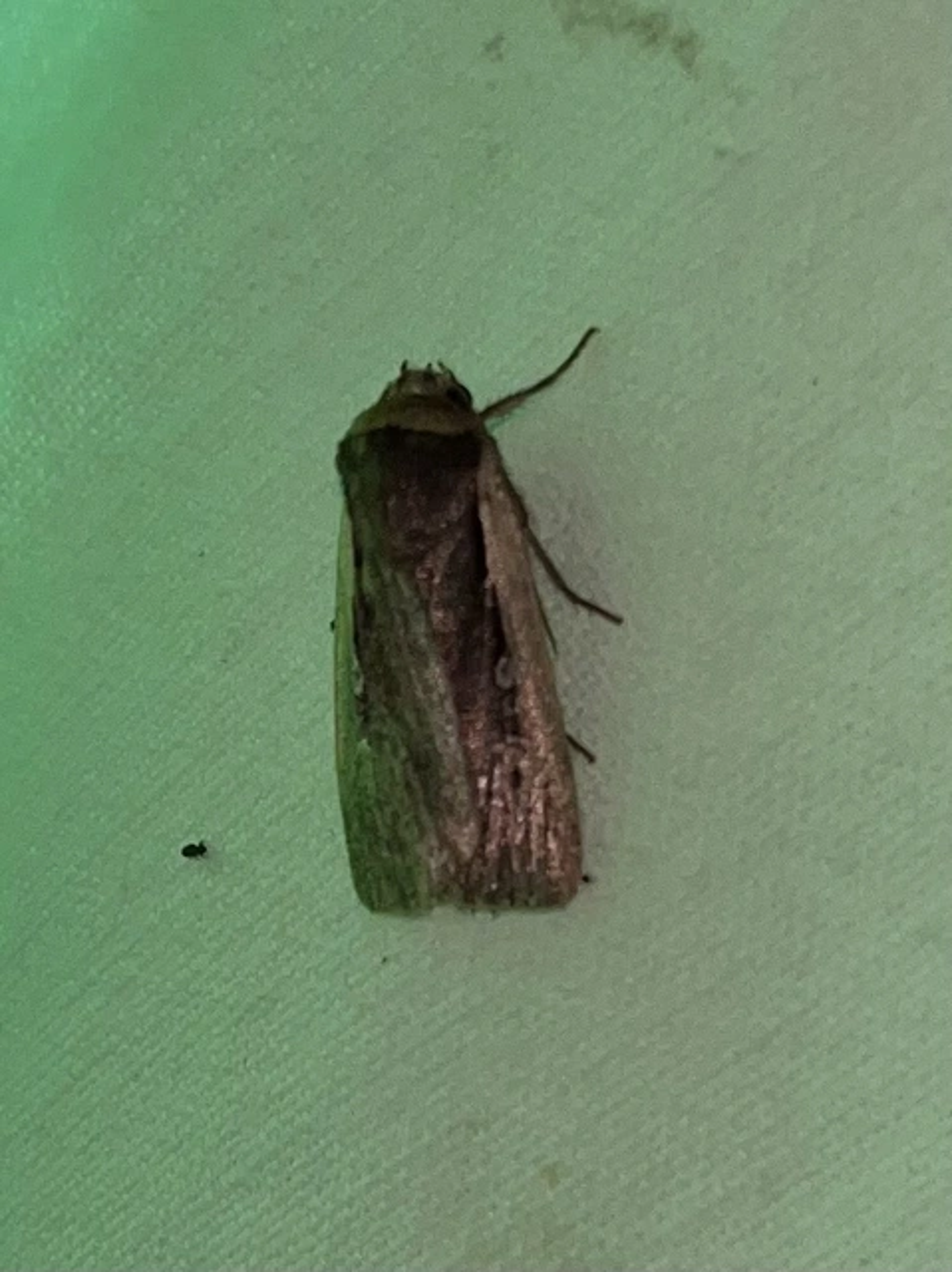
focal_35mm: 26
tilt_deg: -37.4
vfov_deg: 67.3
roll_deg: -22.6
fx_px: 955
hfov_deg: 53.0
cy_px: 636
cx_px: 476
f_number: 1.6
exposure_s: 1/82
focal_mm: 5.1
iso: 32
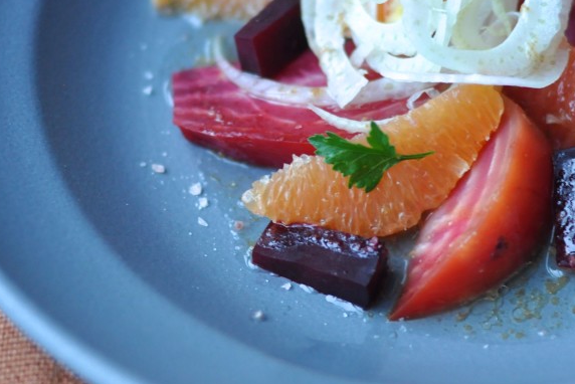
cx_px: 297
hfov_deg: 15.3
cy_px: 121
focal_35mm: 134
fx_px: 2141
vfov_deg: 10.2
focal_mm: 50
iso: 800
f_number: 2.5
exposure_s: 1/25
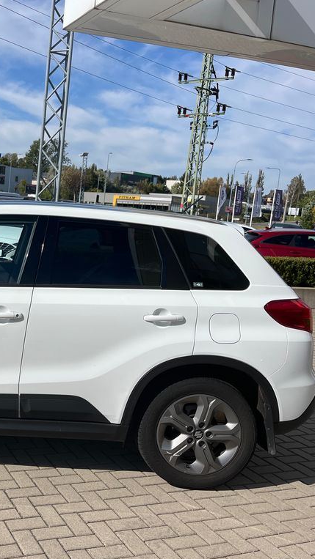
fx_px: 564
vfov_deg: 52.8
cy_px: 281
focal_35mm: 38
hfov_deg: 28.9
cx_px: -10
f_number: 1.6
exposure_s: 1/6494
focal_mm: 5.1
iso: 50
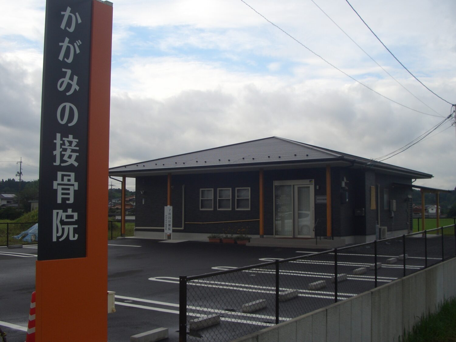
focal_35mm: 41
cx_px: 228
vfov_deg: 35.1
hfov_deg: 45.8
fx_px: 540
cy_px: 171
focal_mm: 6.8
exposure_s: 1/250
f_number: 4.6
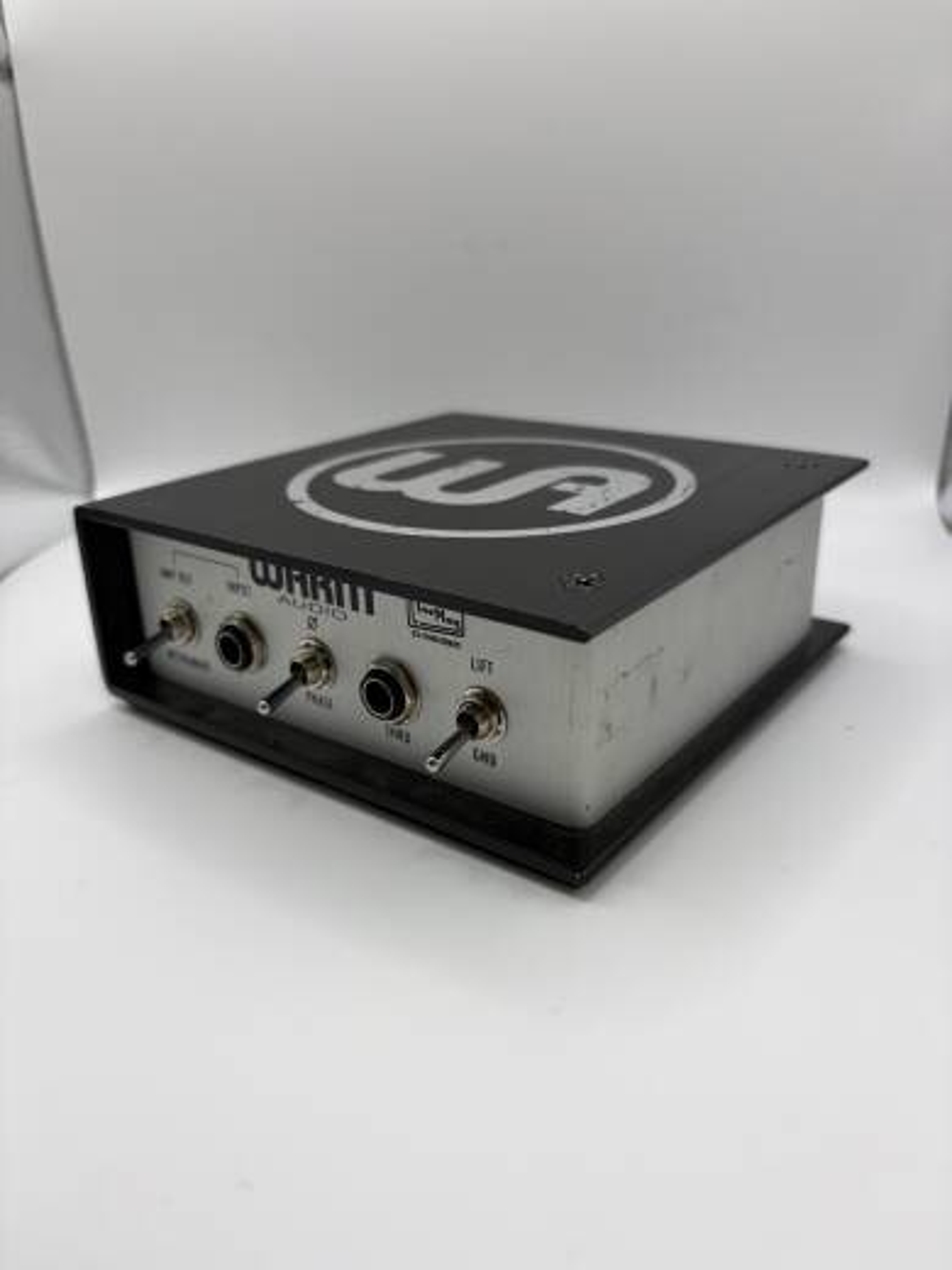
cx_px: 476
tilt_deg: -22.8
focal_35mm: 26
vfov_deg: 67.3
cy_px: 635
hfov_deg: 53.1
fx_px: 953
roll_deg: +2.1
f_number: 1.6
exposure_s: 1/119
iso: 100
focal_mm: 5.96
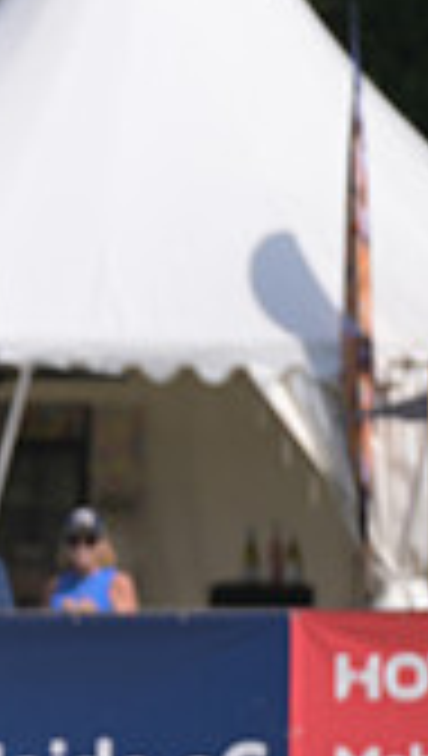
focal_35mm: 1372
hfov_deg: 0.9
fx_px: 27571
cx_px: -626
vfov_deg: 1.6
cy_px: 344
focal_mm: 380
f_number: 5
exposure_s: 1/1250
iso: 160
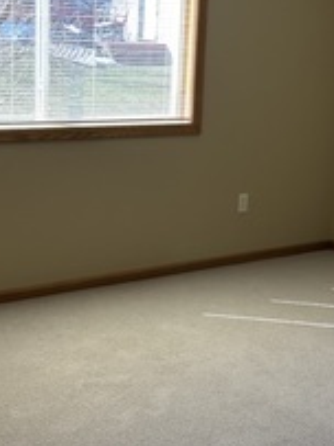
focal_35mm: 64
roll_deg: -3.1
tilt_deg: -10.1
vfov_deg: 30.2
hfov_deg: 22.9
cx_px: 183
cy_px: 178
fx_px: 824
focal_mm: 5.7
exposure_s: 1/192
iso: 40
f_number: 1.5
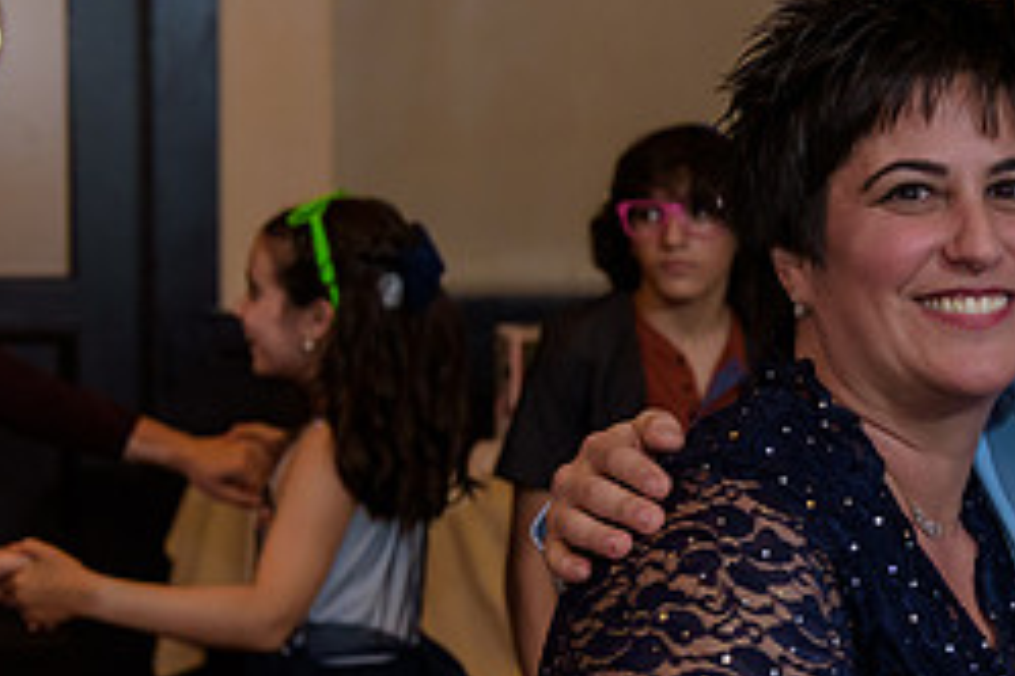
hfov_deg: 18.6
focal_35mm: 105
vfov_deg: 13.0
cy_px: 373
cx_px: 1166
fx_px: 2960
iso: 1250
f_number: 3.2
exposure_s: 1/125
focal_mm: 45
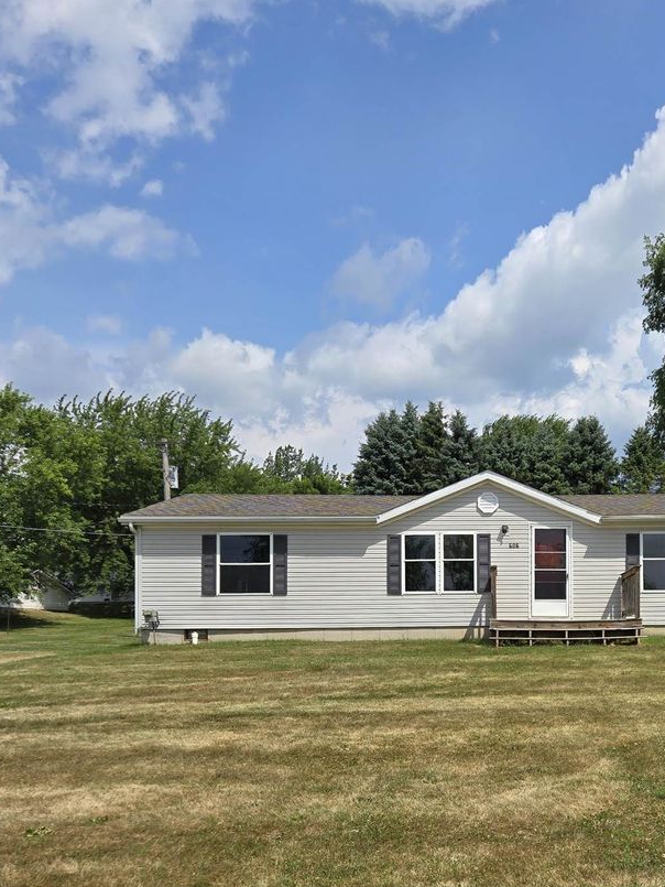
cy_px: 609
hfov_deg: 35.4
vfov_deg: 46.9
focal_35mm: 39
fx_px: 999
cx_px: 550
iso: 25
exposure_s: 1/2450
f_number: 1.8
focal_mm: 5.4
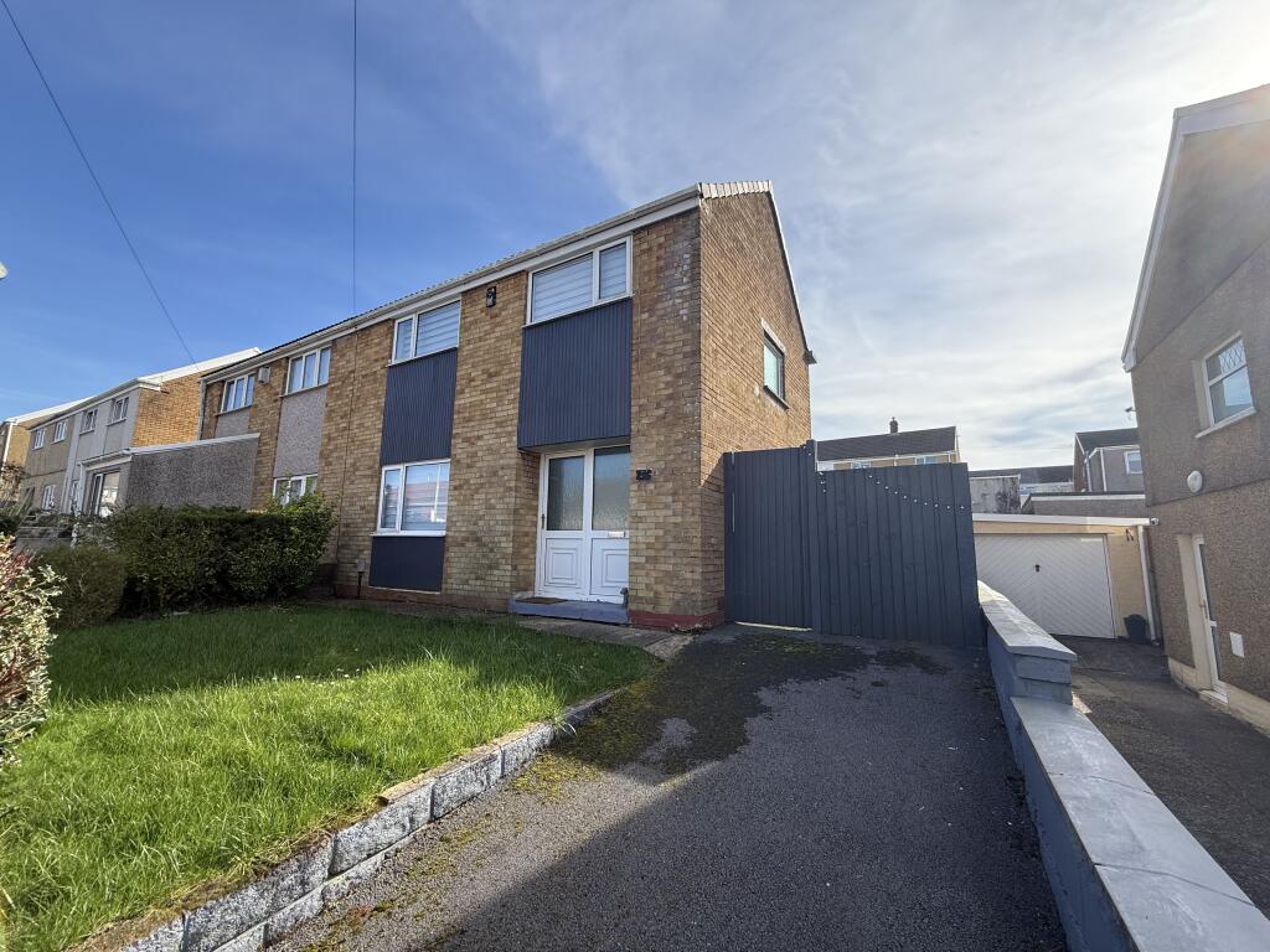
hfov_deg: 102.1
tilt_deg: +8.2
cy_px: 476
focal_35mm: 14
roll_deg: -1.1
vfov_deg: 85.7
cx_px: 635
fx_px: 514
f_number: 2.2
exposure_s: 1/853
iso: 64
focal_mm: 2.22
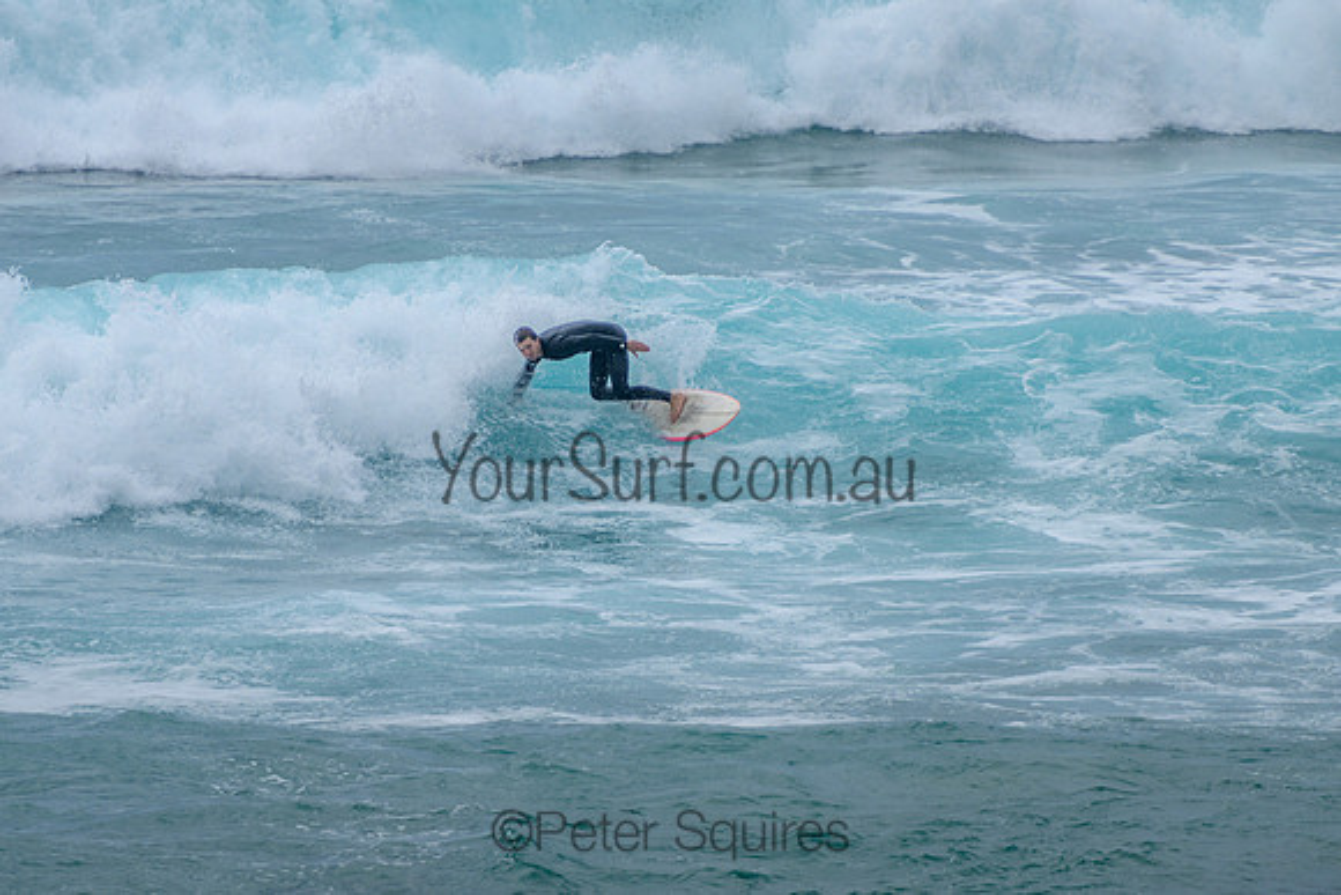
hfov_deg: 3.7
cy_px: 448
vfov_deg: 2.5
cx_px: 670
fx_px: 20493
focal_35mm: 550
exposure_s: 1/2000
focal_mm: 400
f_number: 5.6
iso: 160
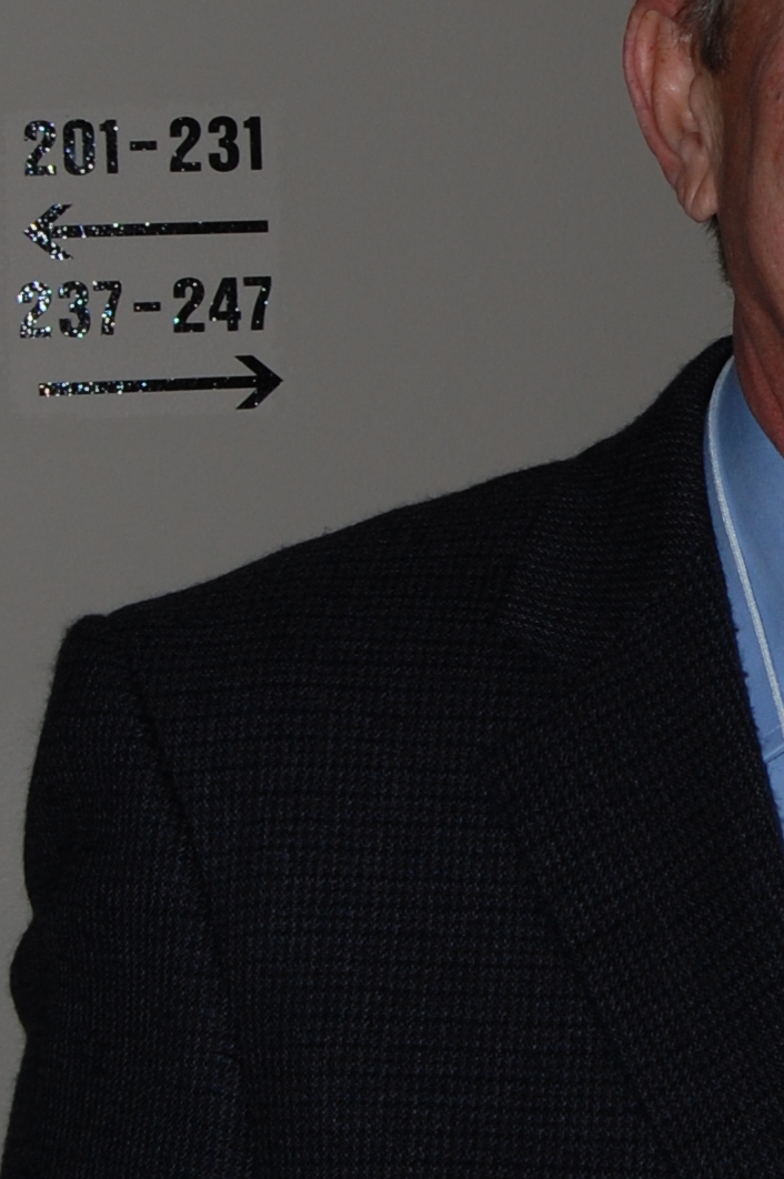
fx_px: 4451
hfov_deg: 9.9
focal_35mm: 136
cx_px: 963
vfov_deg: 15.1
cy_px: 372
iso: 200
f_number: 16
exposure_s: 1/60
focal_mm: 32
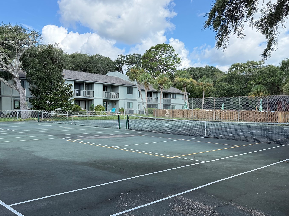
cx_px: 140
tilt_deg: -4.9
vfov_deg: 41.6
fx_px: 284
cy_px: 131
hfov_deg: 54.0
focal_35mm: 34
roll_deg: -1.3
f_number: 1.78
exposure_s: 1/1689
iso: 100
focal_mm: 6.76
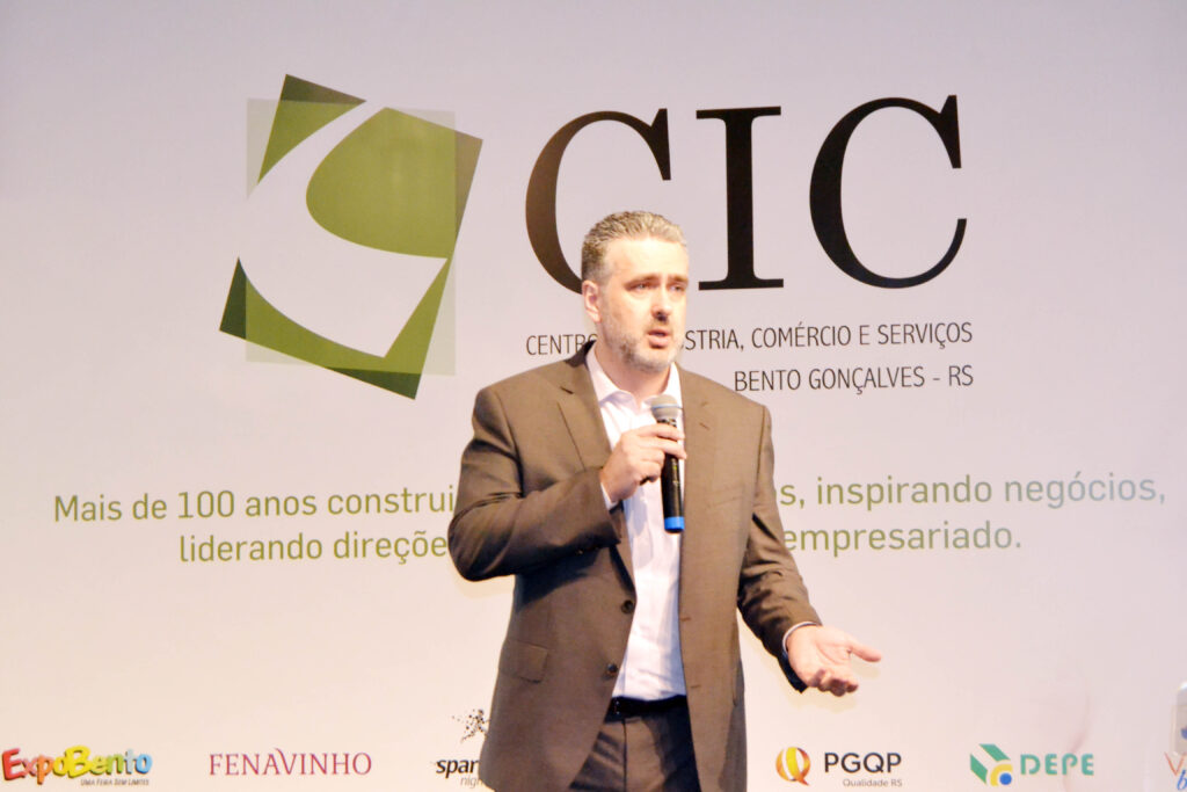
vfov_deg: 16.6
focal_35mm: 82
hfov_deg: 24.6
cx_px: 594
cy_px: 396
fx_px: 2720
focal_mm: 55
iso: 3200
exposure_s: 1/60
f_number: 5.6
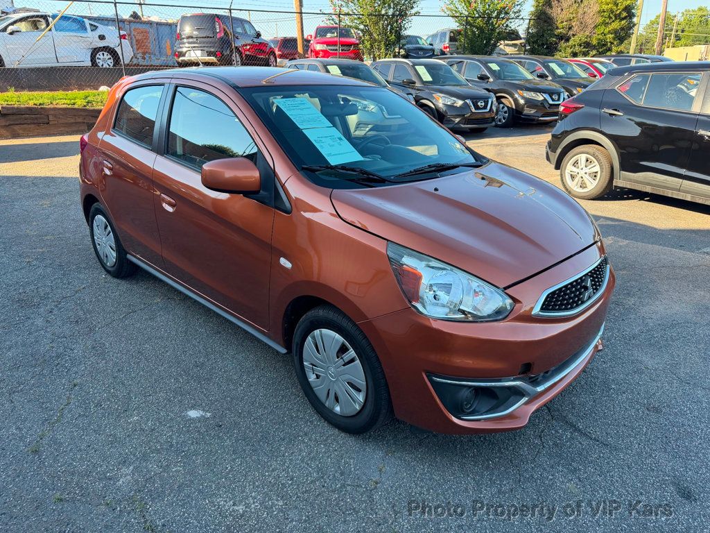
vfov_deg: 56.8
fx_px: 492
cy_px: 266
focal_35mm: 24
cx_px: 355
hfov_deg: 71.6
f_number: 1.78
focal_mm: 6.76
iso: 100
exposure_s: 1/665
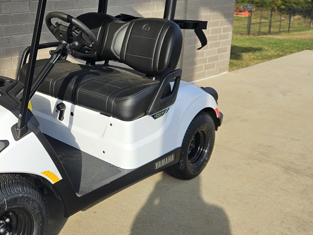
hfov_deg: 40.4
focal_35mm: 44
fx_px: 398
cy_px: 86
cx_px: 45
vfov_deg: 32.7
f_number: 1.8
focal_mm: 5.4
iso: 25
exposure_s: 1/1542
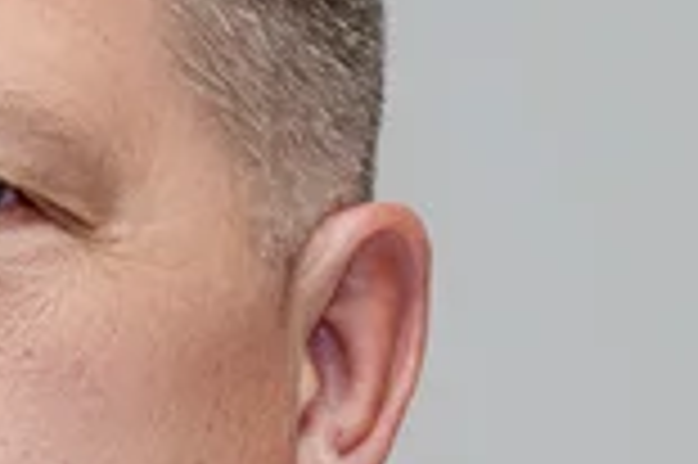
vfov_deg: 3.3
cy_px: 687
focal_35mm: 418
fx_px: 8096
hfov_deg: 4.9
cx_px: -50
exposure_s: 1/160
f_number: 4
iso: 800
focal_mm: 51
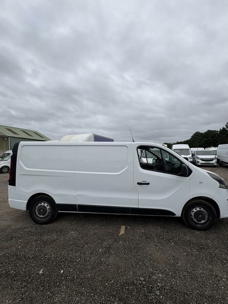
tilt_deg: +3.0
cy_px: 152
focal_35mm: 14
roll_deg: +4.4
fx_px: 123
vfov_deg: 102.1
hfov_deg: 85.7
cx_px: 114
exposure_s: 1/2494
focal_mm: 2.22
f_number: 2.2
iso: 50
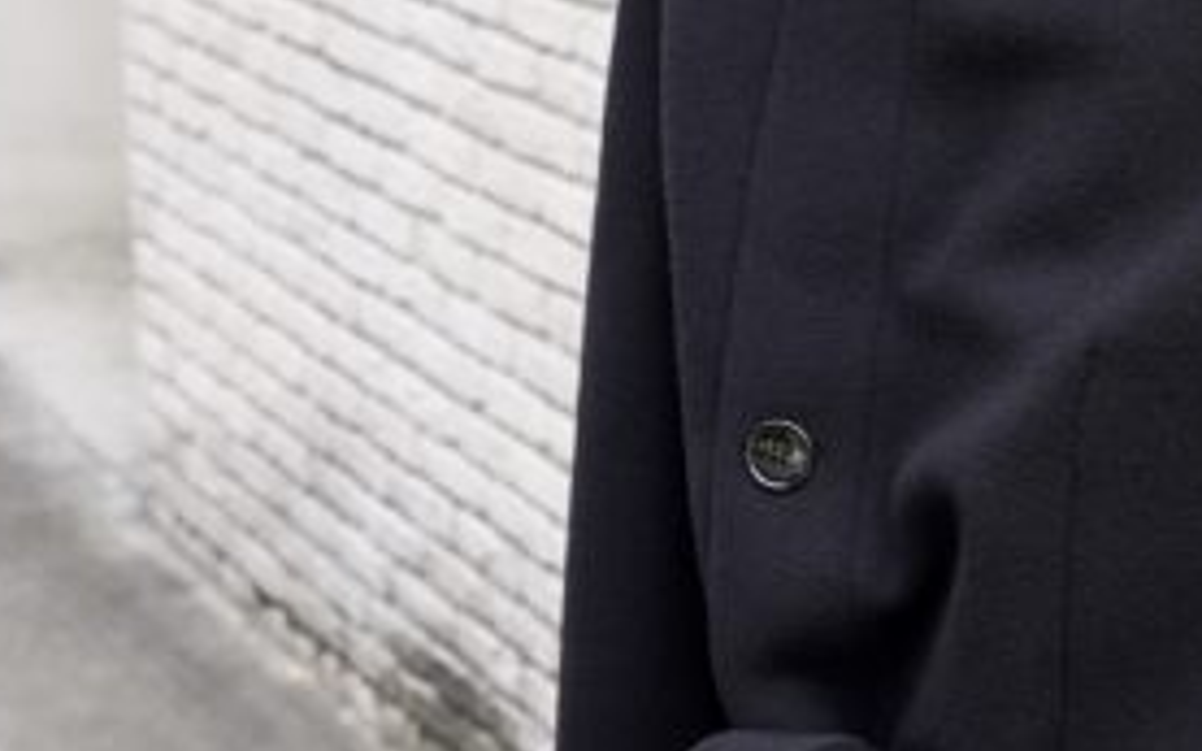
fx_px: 4159
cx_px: 1189
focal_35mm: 127
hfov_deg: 16.1
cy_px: 436
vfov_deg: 10.3
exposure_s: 1/60
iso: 160
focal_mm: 36
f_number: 5
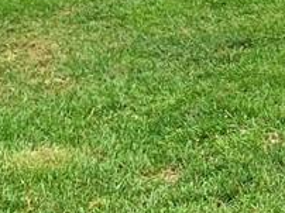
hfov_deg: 12.4
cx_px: 646
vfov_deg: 10.3
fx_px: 1085
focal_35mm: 132
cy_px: -221
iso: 25
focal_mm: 4.25
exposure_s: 1/945
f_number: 1.8
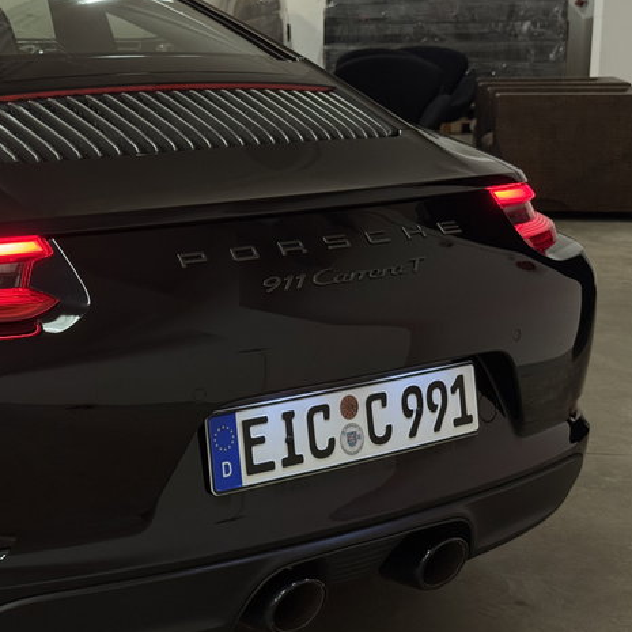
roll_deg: +0.5
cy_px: 323
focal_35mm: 70
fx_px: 1446
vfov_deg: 24.7
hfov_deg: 24.4
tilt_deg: -11.7
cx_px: 152
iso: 250
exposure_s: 1/50
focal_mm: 6.76
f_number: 1.78
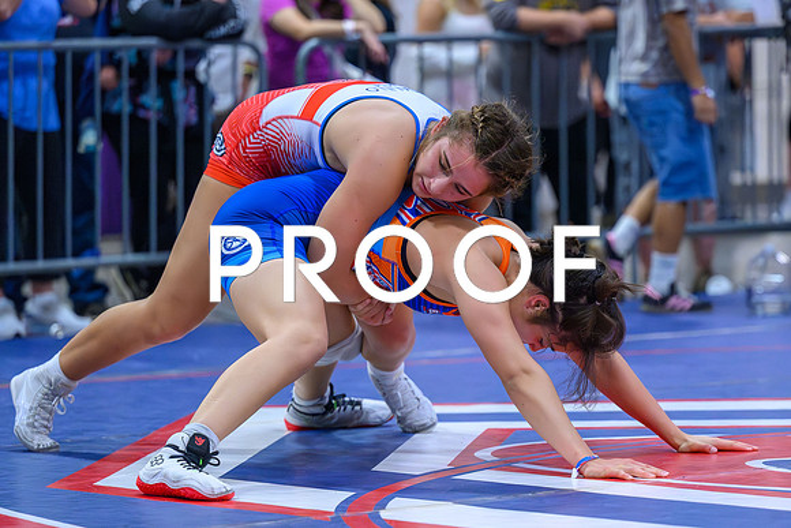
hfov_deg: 12.2
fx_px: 3711
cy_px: 335
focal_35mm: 169
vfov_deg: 8.1
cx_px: 484
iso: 12800
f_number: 2.8
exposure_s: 1/800
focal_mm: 115
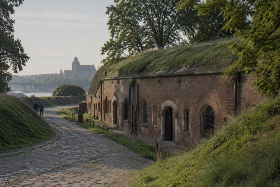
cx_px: 140
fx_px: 381
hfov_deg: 40.4
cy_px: 94
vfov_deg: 27.5
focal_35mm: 49
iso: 400
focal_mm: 49
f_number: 10
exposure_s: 1/250
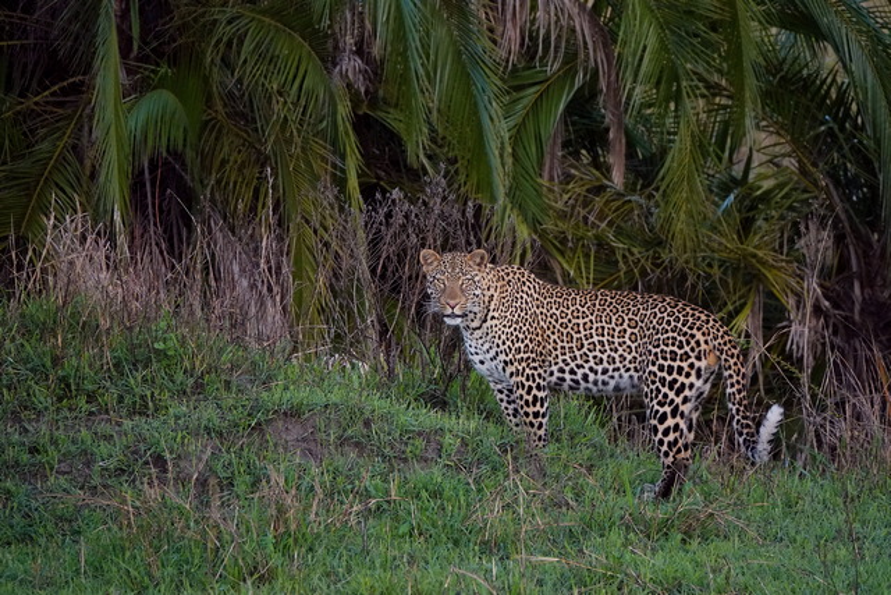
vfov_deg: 2.3
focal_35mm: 600
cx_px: 446
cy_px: 298
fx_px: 14852
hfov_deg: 3.4
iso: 1600
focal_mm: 220
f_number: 4
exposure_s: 1/2000
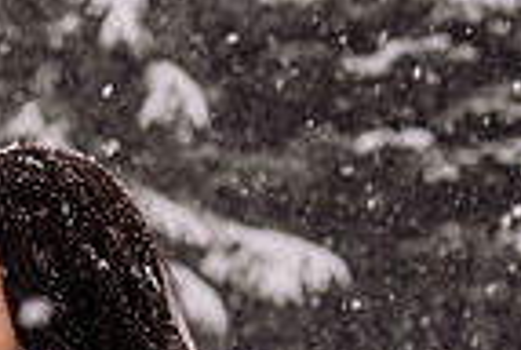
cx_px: -69
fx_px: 2088
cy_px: 323
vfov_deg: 9.5
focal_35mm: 144
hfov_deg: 13.9
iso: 100
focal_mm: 35
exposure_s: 1/200
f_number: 2.5
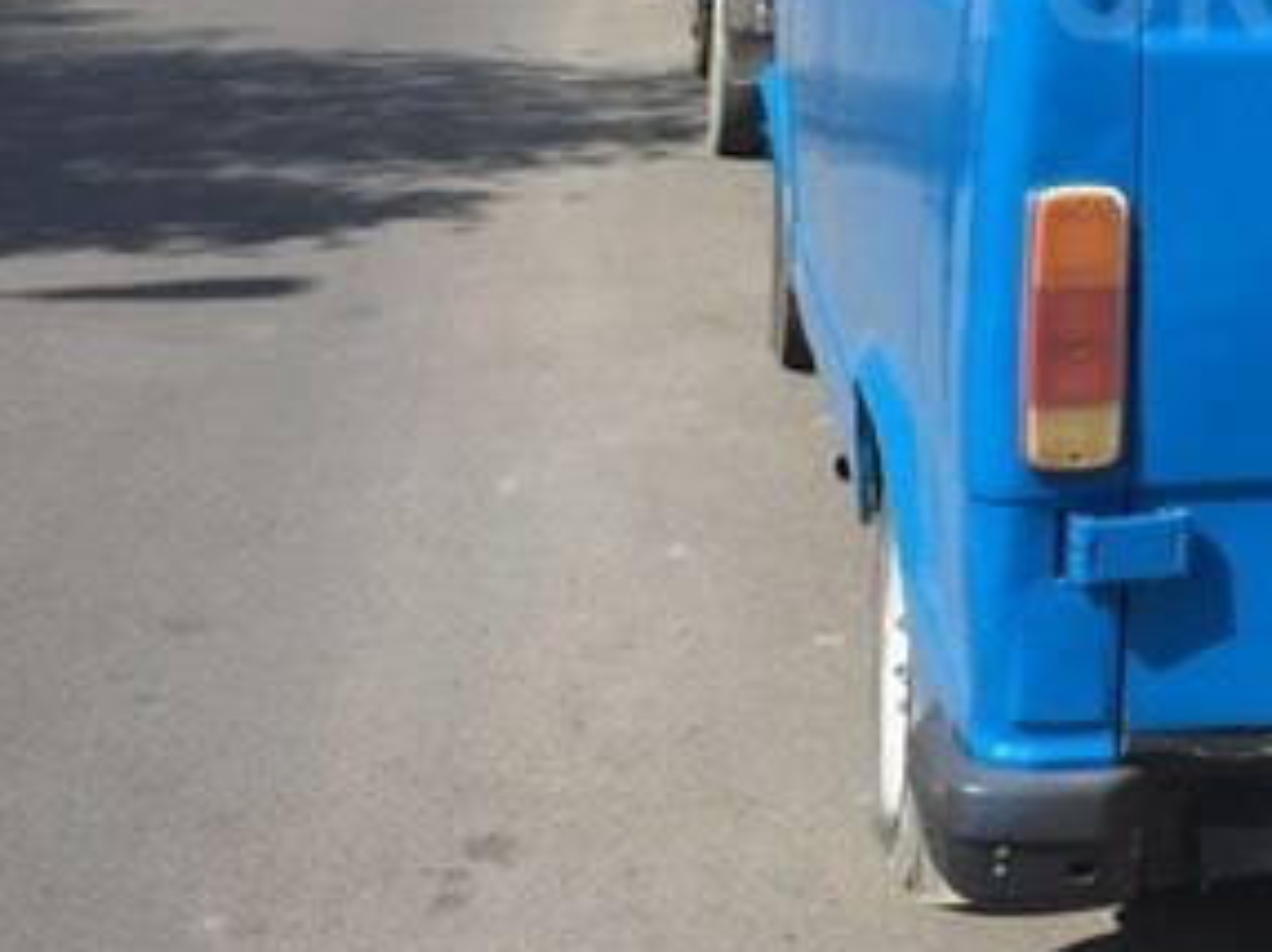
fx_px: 2460
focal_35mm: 67
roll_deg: -1.8
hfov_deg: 26.7
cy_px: -29
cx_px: 1388
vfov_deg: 21.1
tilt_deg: -3.5
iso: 32
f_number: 2.2
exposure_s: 1/1799
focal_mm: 4.15
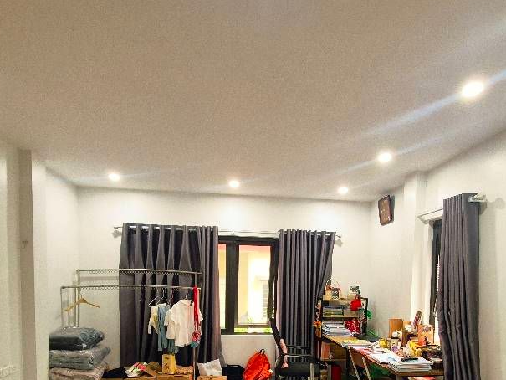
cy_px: 308
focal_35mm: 22
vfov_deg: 56.3
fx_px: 322
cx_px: 268
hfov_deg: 76.3
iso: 125
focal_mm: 2.2
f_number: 2.2
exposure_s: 1/50
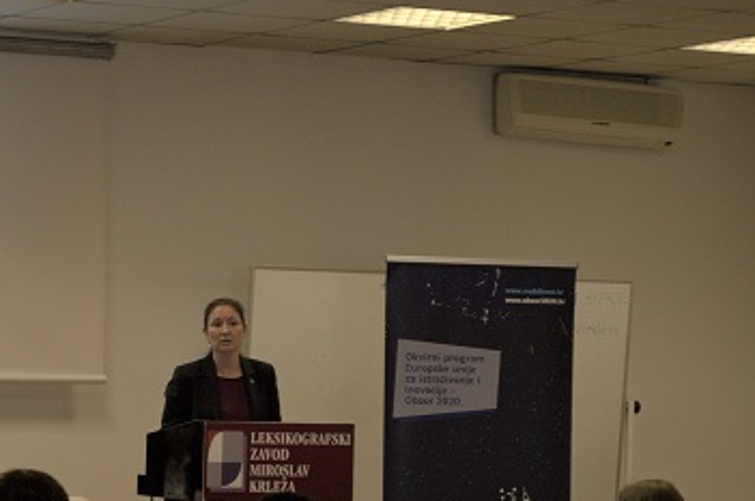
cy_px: 378
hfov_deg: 14.5
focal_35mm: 141
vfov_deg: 9.7
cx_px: 142
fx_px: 2950
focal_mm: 55
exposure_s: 1/60
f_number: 5.6
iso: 1000
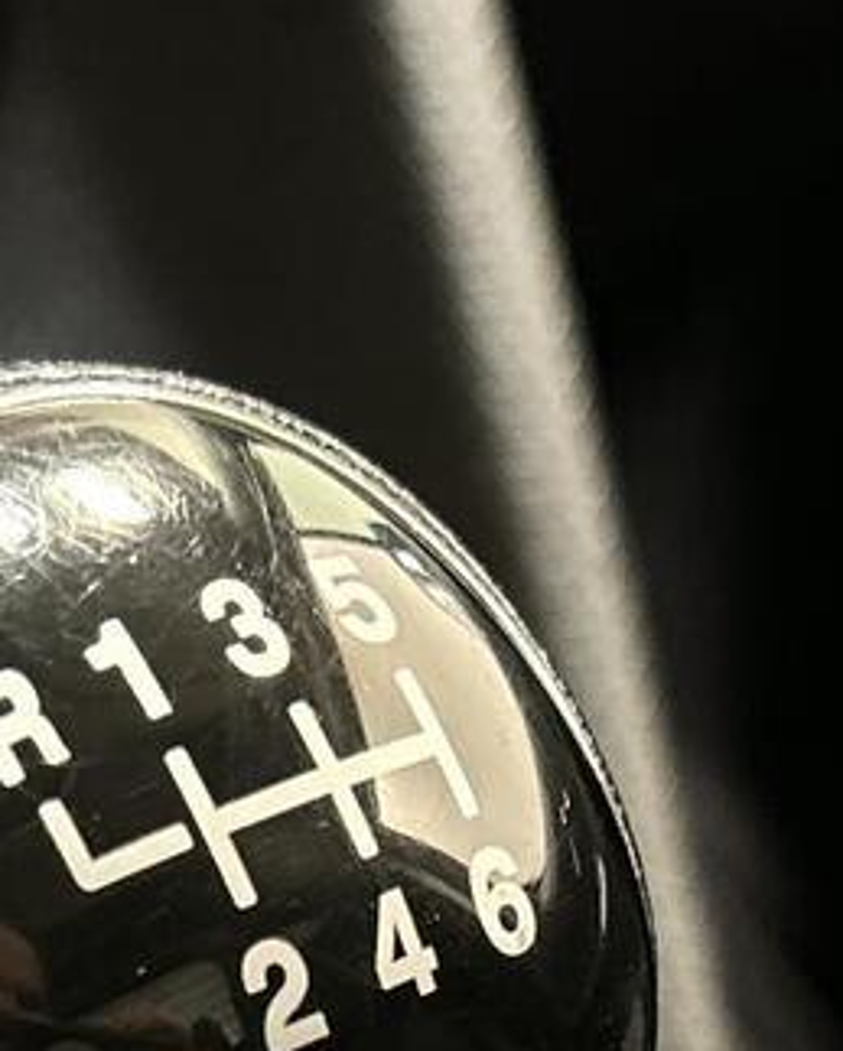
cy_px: 1223
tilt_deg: -40.2
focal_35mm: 113
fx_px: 3519
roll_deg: +1.2
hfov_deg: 13.5
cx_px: 52
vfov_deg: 16.4
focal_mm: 5.7
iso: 640
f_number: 1.5
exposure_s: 1/33
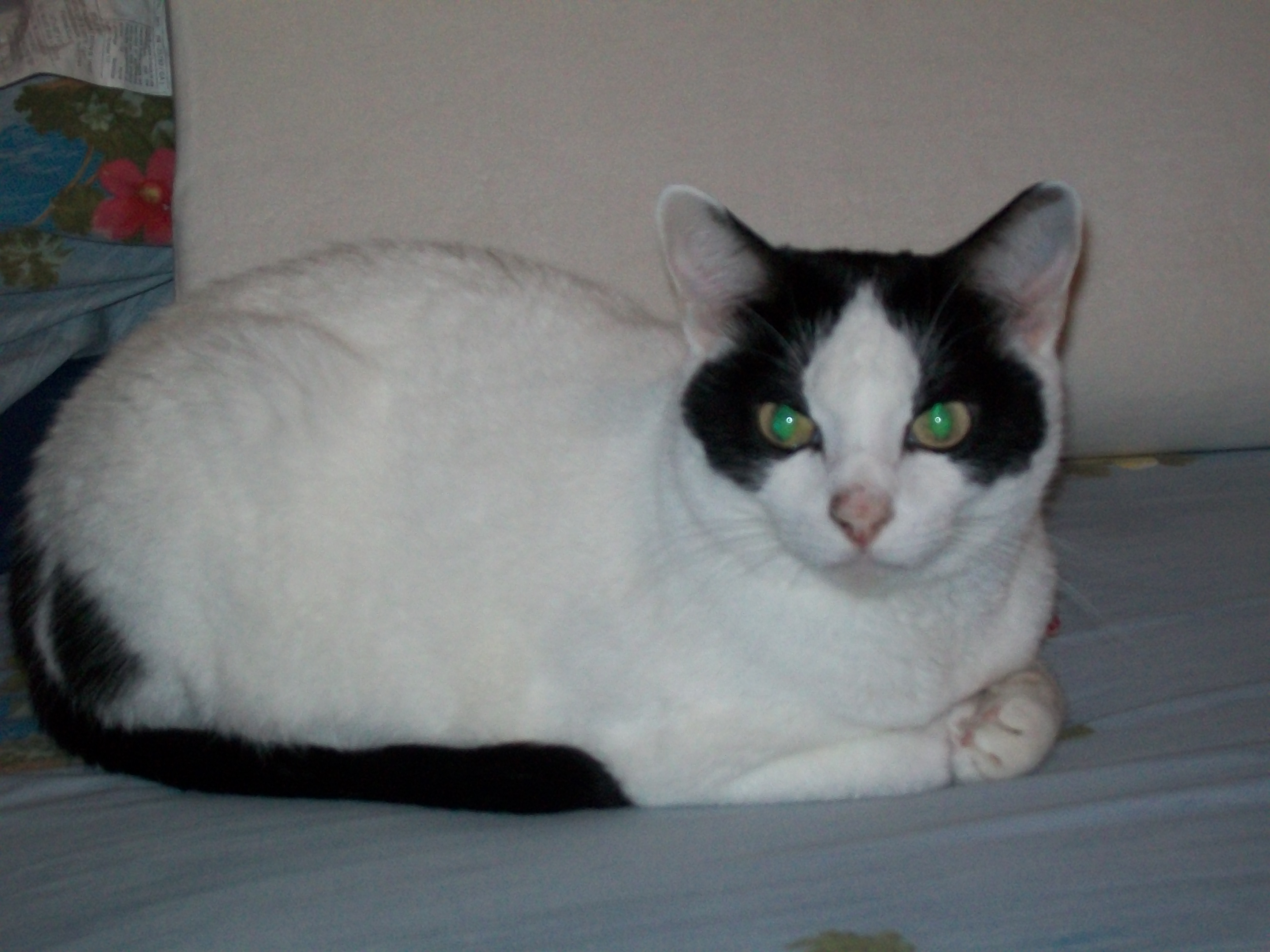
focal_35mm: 70
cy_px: 476
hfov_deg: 27.8
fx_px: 2568
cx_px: 635
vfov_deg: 21.0
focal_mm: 11.6
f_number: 3.8
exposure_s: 1/60
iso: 160
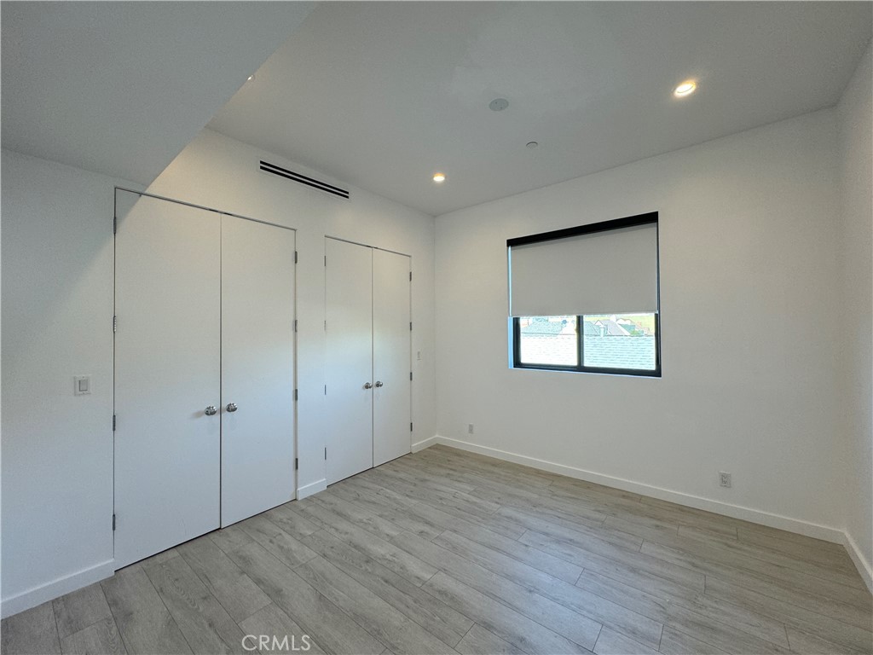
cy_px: 328
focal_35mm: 14
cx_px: 436
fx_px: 353
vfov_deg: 85.7
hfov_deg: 102.1
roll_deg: +0.5
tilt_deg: +1.4
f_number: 2.2
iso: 100
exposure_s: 1/120
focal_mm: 2.22
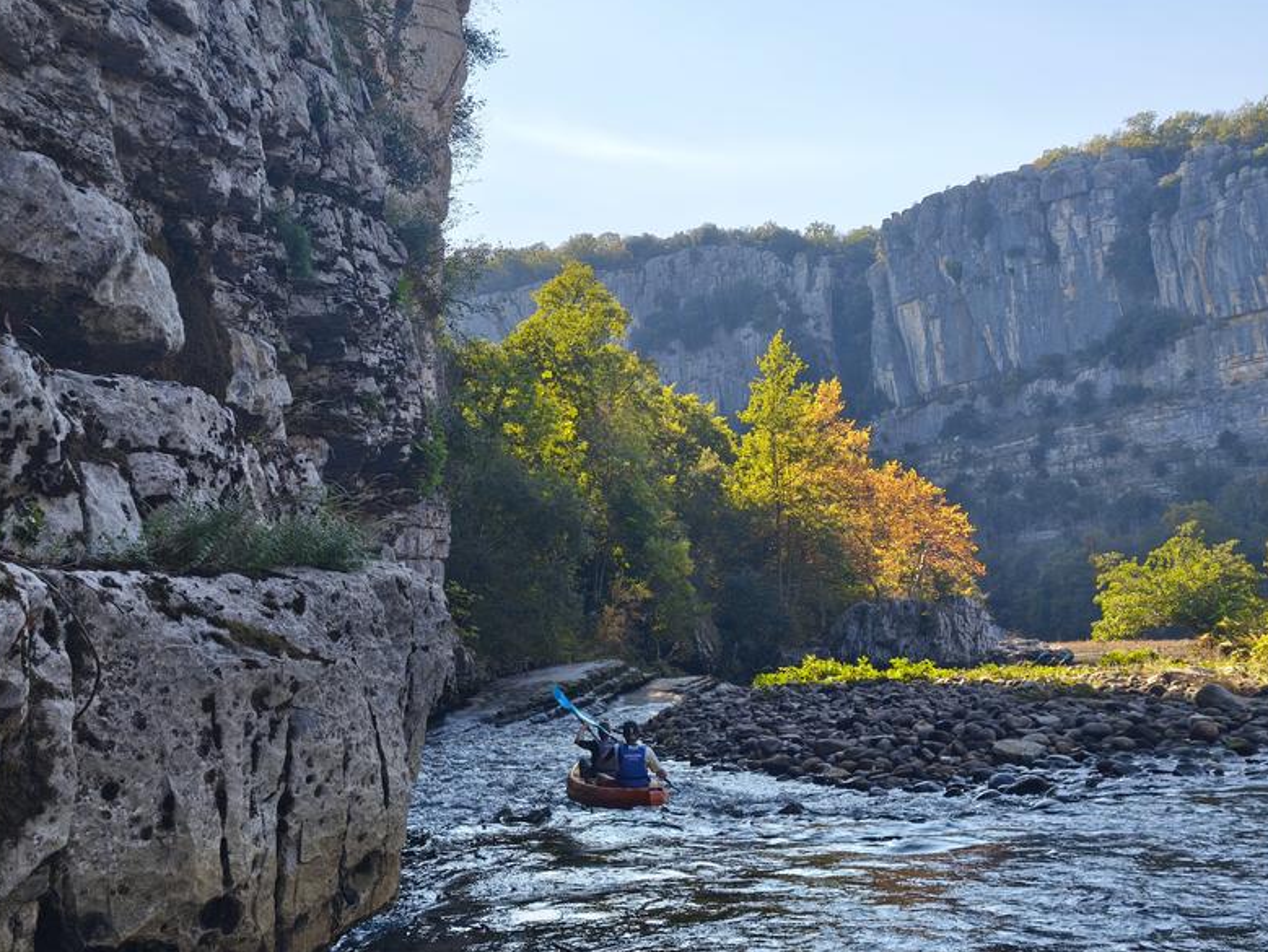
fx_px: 1429
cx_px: 633
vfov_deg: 36.8
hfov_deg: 47.8
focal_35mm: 39
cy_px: 478
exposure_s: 1/1322
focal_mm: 5.35
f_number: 1.7
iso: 80
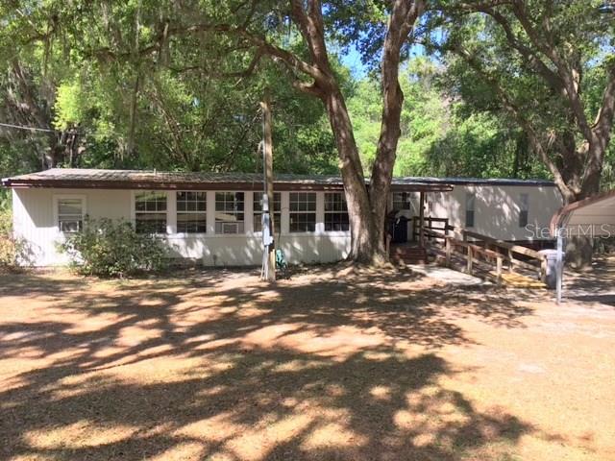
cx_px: 308
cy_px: 230
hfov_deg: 61.7
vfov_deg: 48.2
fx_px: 515
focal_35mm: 29
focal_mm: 4.15
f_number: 2.2
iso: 25
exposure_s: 1/388
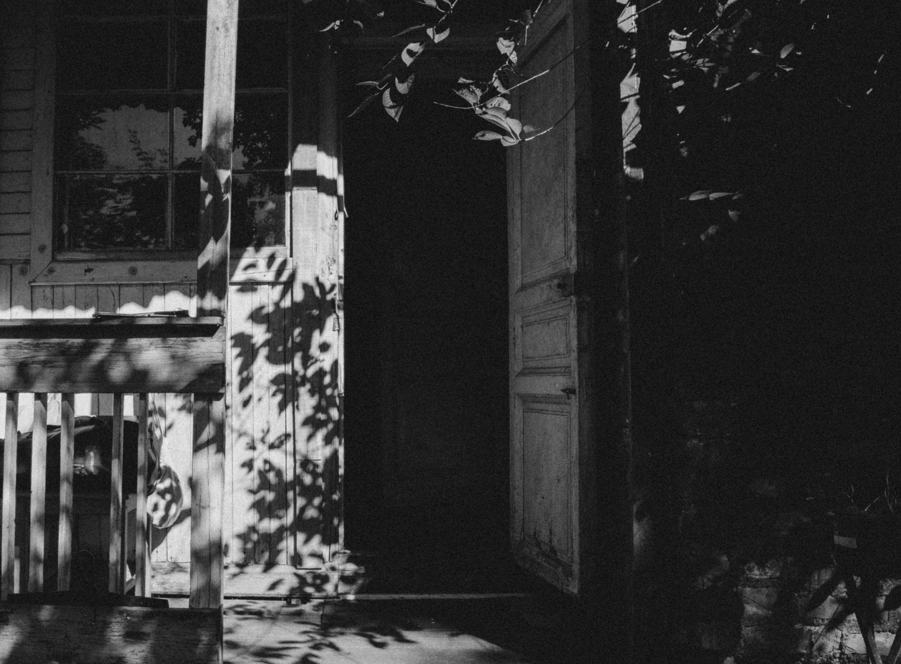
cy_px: 358
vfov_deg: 43.1
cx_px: 364
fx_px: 839
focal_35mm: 32
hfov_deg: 56.1
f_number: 22
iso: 800
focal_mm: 28
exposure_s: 1/160
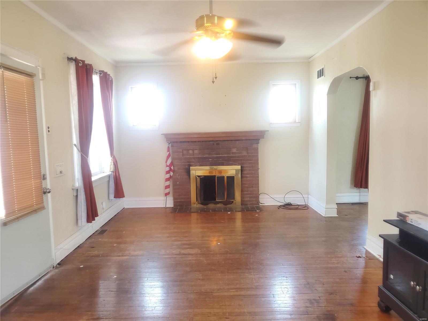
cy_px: 160
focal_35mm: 26
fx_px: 321
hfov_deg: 67.3
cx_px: 214
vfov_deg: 53.1
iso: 250
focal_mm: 4.3
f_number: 1.5
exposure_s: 1/40
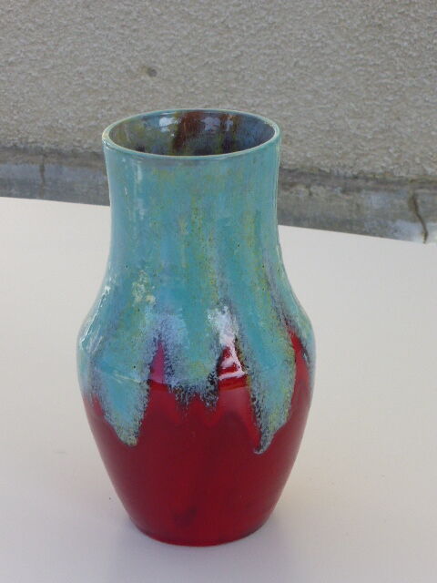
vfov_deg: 21.5
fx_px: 1532
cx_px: 218
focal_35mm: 91
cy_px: 292
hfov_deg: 16.2
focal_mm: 15.1
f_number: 5.2
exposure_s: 1/250
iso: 250
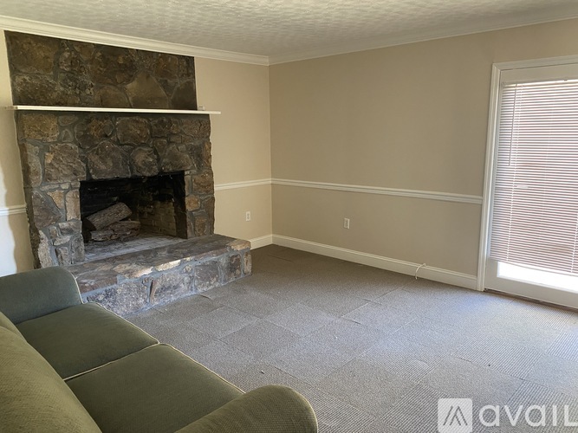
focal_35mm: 26
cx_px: 289
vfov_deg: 53.0
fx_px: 434
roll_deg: +1.3
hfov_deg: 67.3
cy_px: 216
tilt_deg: -10.7
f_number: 1.8
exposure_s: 1/60
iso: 320
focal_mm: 4.25
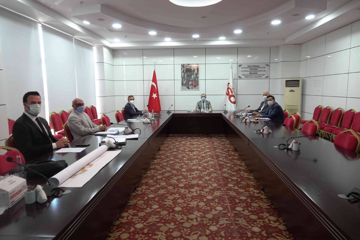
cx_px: 180
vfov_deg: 53.1
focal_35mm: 24
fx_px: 240
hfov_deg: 73.7
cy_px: 120
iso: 500
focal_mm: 8.8
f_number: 2.8
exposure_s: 1/80
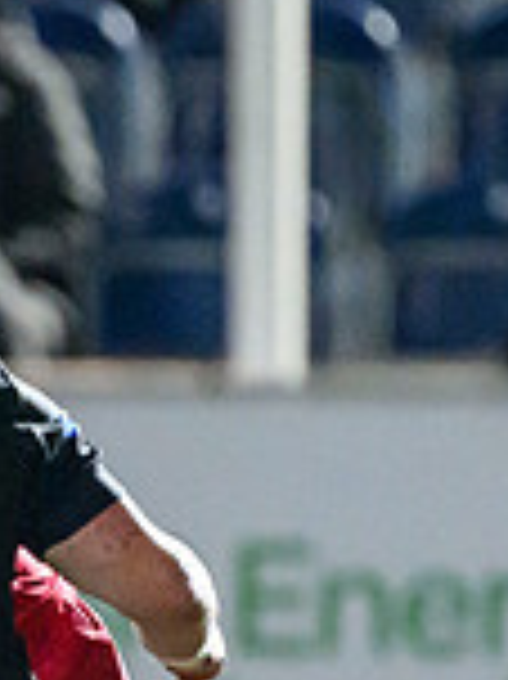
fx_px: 44284
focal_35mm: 2260
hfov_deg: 0.7
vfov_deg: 0.9
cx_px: -692
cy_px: 659
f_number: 2.8
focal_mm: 400
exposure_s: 1/1250
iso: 8000
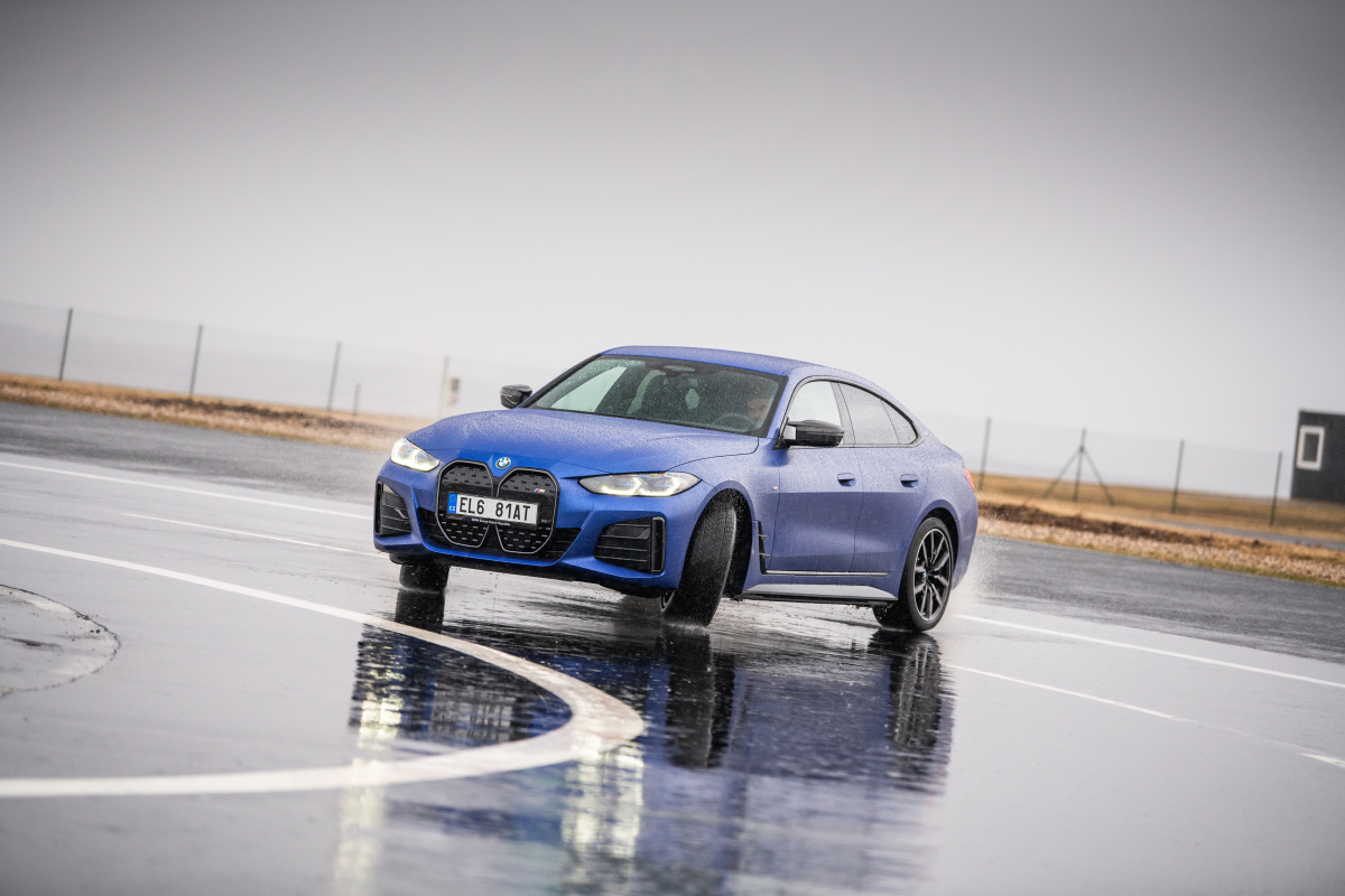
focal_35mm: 140
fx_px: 5230
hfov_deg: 14.7
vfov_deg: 9.8
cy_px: 448
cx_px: 672
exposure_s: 1/500
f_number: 2.8
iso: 500
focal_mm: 140
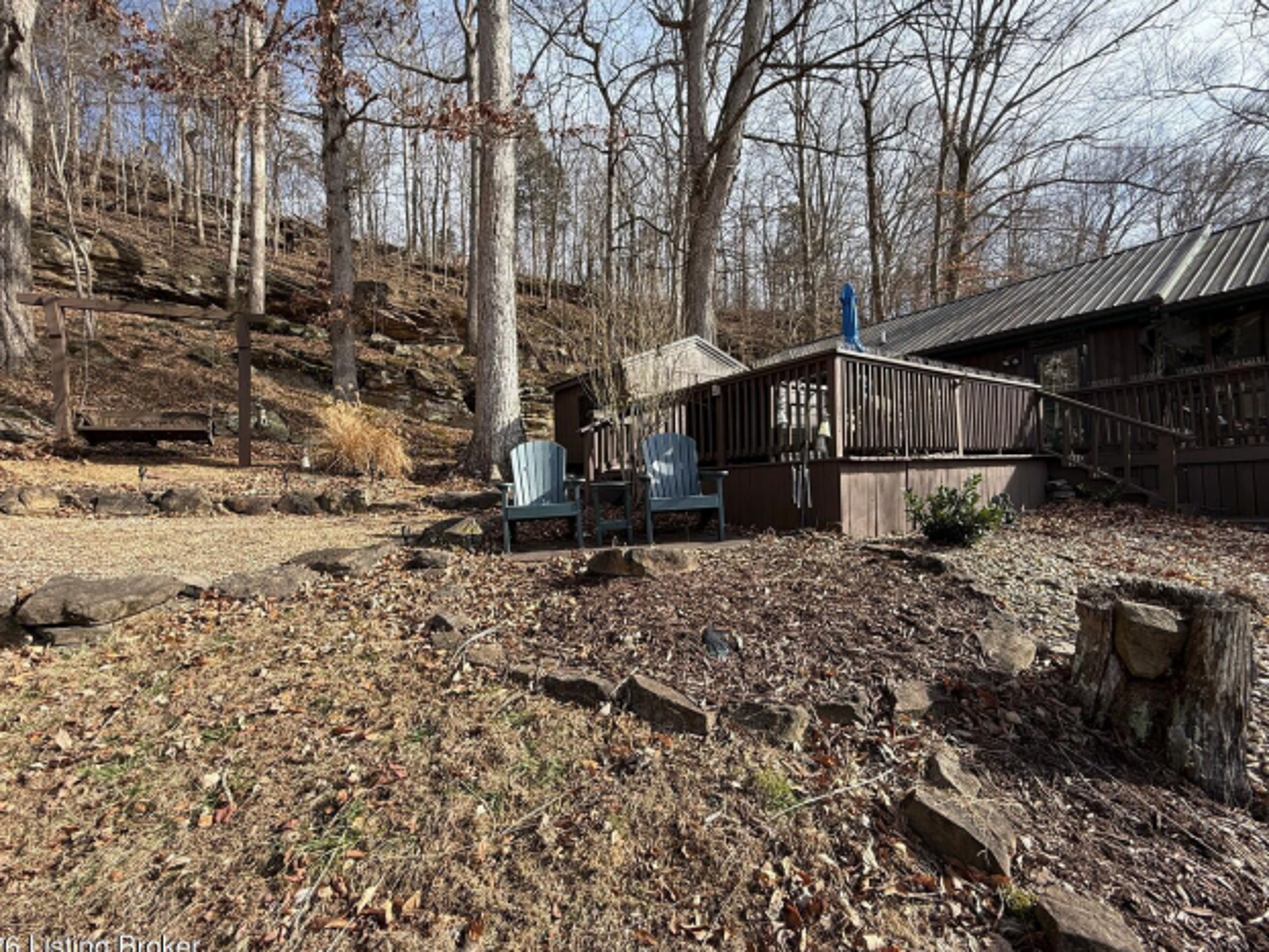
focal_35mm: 15
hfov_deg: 98.1
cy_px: 483
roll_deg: +2.8
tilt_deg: +2.2
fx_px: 550
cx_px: 611
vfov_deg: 81.8
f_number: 2.2
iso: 50
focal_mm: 2.22
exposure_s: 1/602
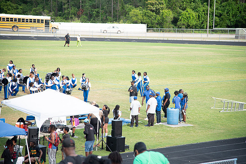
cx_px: 123
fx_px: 820
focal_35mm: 120
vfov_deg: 11.4
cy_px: 82
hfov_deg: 17.1
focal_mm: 120
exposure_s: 1/200
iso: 100
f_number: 4
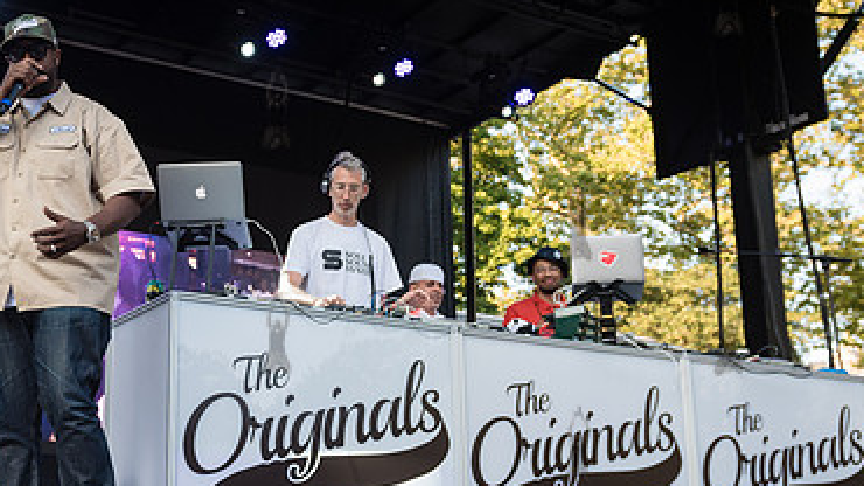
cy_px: 279
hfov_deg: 36.9
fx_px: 1260
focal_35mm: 55
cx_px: 206
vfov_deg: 21.8
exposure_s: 1/500
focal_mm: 26
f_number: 4
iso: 500
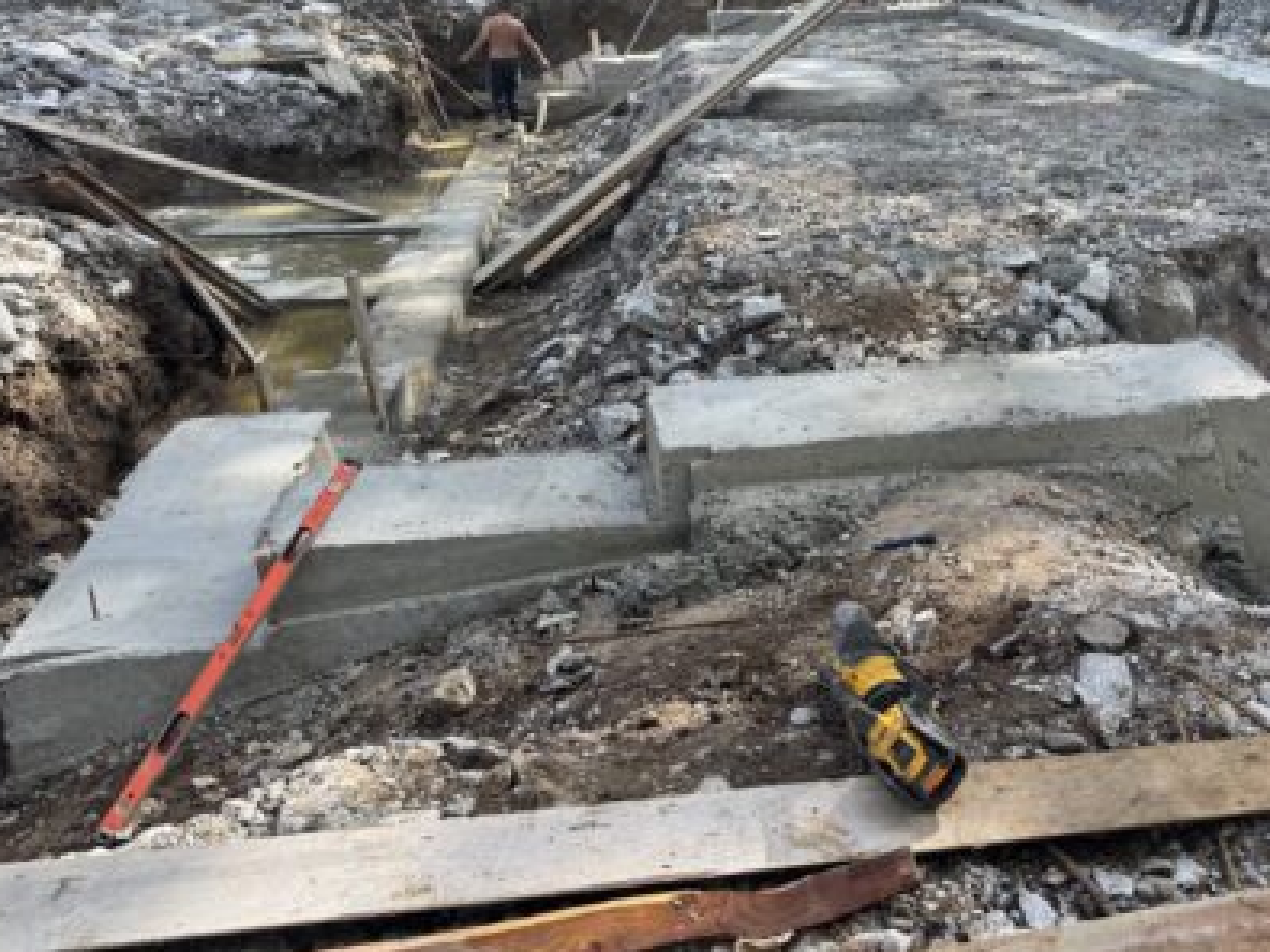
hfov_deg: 53.1
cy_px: 289
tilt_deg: -16.4
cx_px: 833
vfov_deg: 41.0
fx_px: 1247
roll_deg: +0.1
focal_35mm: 34
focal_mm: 6.76
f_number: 1.78
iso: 80
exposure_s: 1/1285
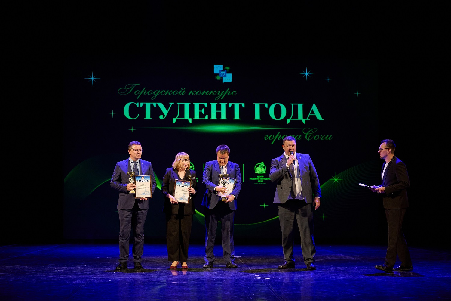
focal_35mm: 53
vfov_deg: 25.5
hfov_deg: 37.5
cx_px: 226
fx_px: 664
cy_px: 150
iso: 2000
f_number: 2.8
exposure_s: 1/320
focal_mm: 53
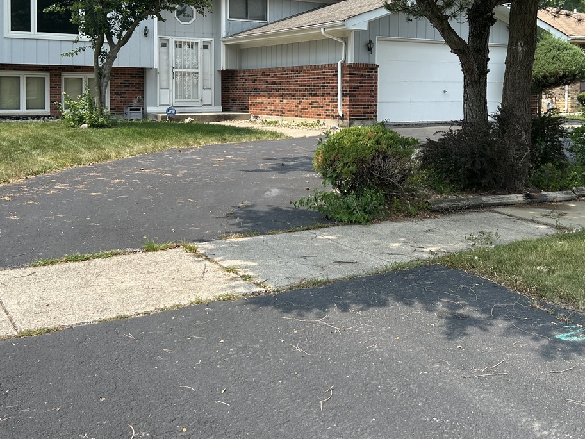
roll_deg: +0.2
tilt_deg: -1.5
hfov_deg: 45.6
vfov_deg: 34.3
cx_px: 347
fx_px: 693
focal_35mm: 41
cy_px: 104
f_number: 1.5
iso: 50
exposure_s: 1/2252
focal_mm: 5.7
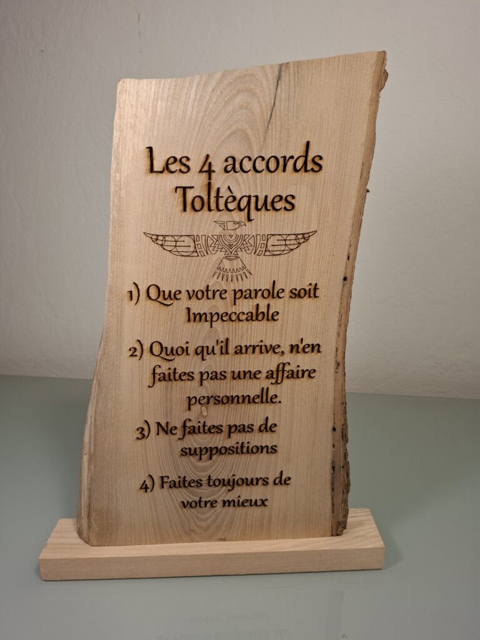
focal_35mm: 23
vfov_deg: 73.9
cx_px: 240
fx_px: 425
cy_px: 320
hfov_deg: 58.9
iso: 160
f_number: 1.8
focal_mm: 5.54
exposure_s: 1/100
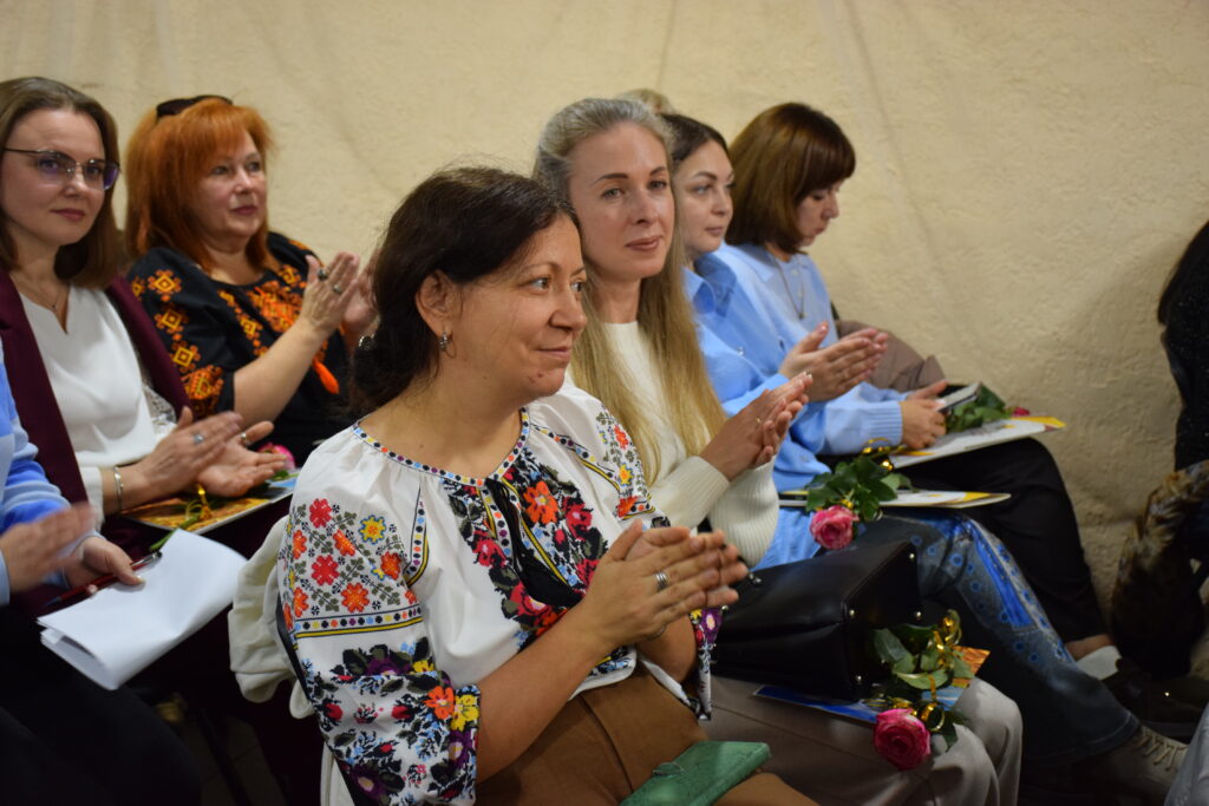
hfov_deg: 37.8
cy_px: 403
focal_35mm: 52
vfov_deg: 25.8
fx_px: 1763
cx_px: 604
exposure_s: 1/60
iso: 1100
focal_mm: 35
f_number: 4.2
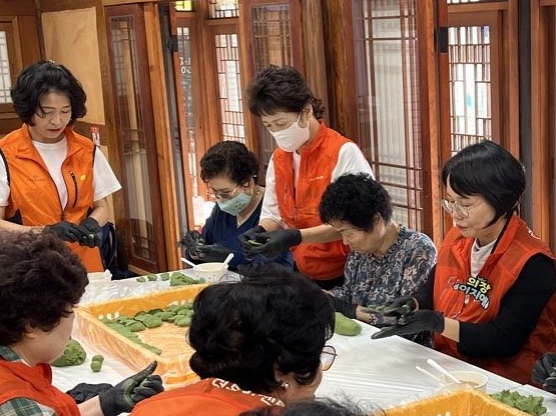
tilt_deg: -13.2
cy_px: 258
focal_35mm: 60
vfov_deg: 24.3
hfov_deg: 31.5
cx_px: 429
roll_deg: +0.8
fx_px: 964
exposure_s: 1/120
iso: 125
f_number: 1.6
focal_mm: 5.1
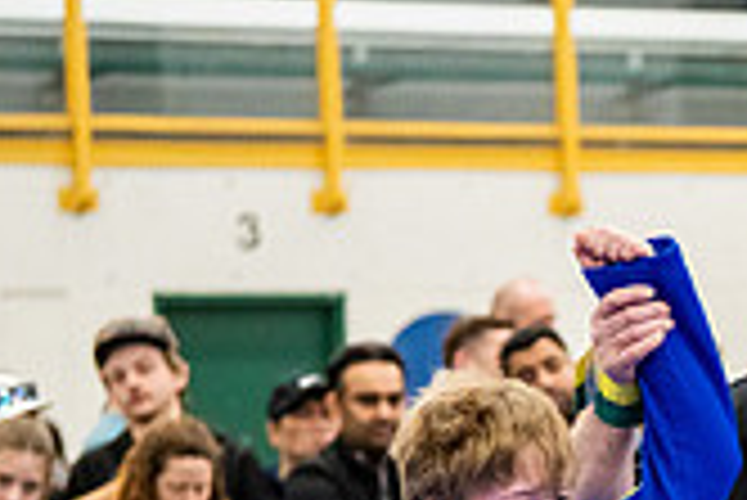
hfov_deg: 8.2
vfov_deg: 5.5
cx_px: 1116
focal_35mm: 245
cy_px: 827
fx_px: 5088
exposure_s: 1/500
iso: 5000
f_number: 2.8
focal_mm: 70
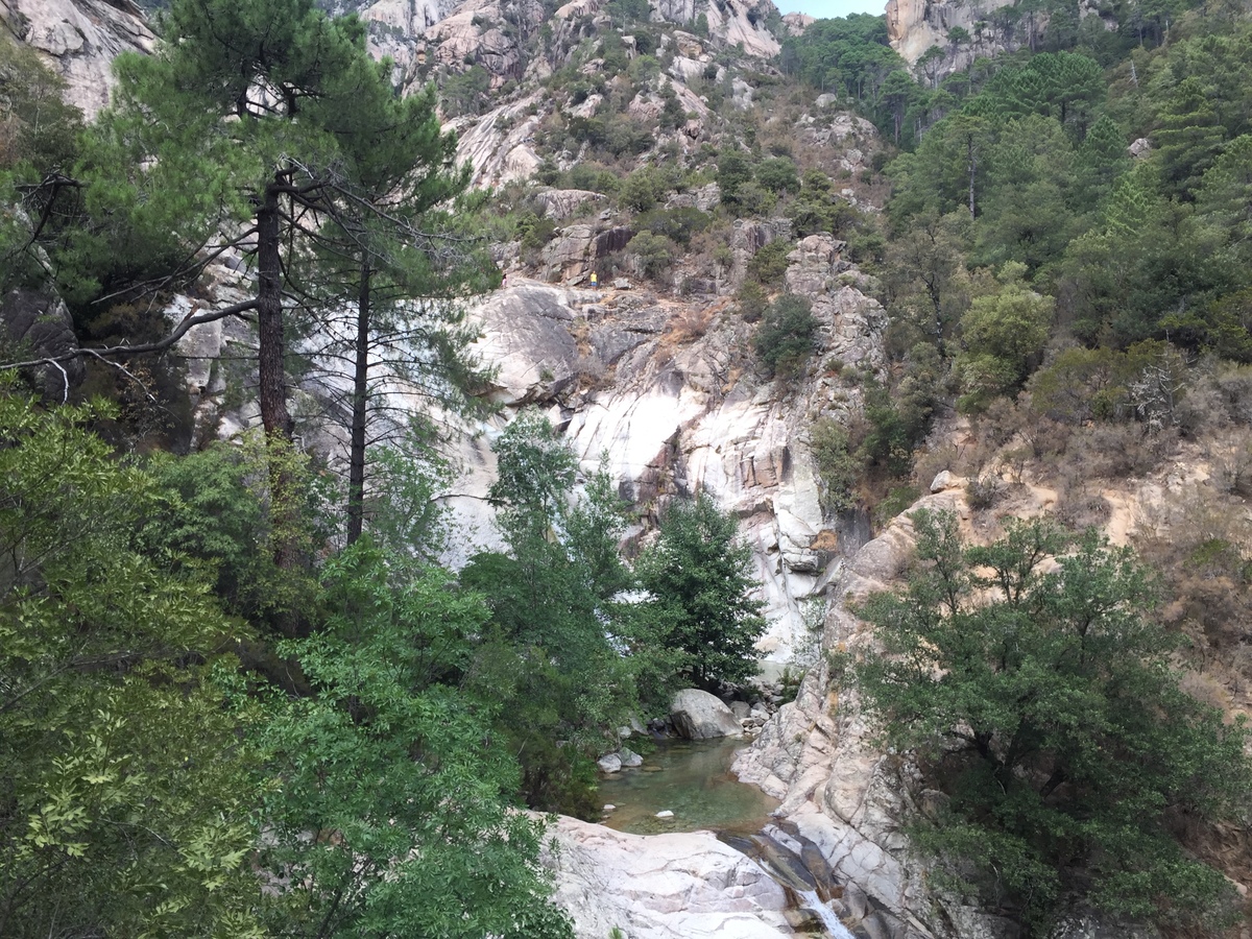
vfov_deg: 48.2
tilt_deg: +4.5
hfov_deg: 61.7
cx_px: 626
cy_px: 470
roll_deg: -0.5
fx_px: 1049
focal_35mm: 29
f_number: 2.2
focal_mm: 4.15
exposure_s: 1/220
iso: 32
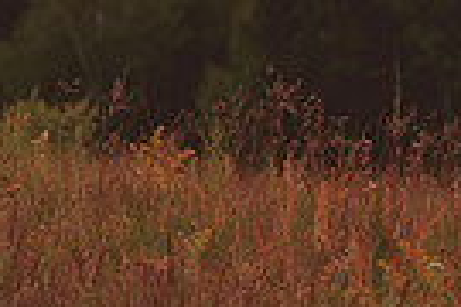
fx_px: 4904
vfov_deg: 3.6
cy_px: -75
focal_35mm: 383
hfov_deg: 5.4
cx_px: 167
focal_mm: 85
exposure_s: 1/500
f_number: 4
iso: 400
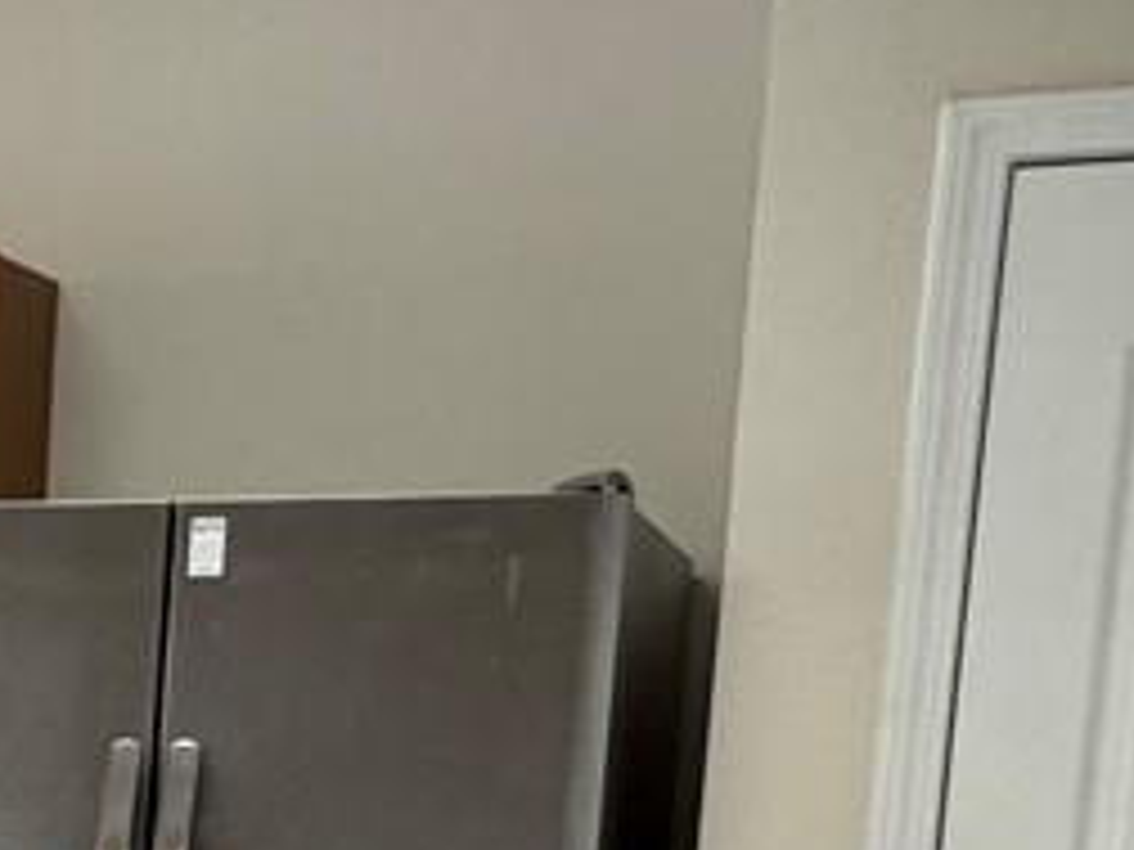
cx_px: -698
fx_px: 2916
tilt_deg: -8.9
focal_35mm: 89
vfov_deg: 15.6
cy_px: 1160
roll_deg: -1.6
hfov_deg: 18.7
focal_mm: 2.22
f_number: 2.2
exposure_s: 1/60
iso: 250
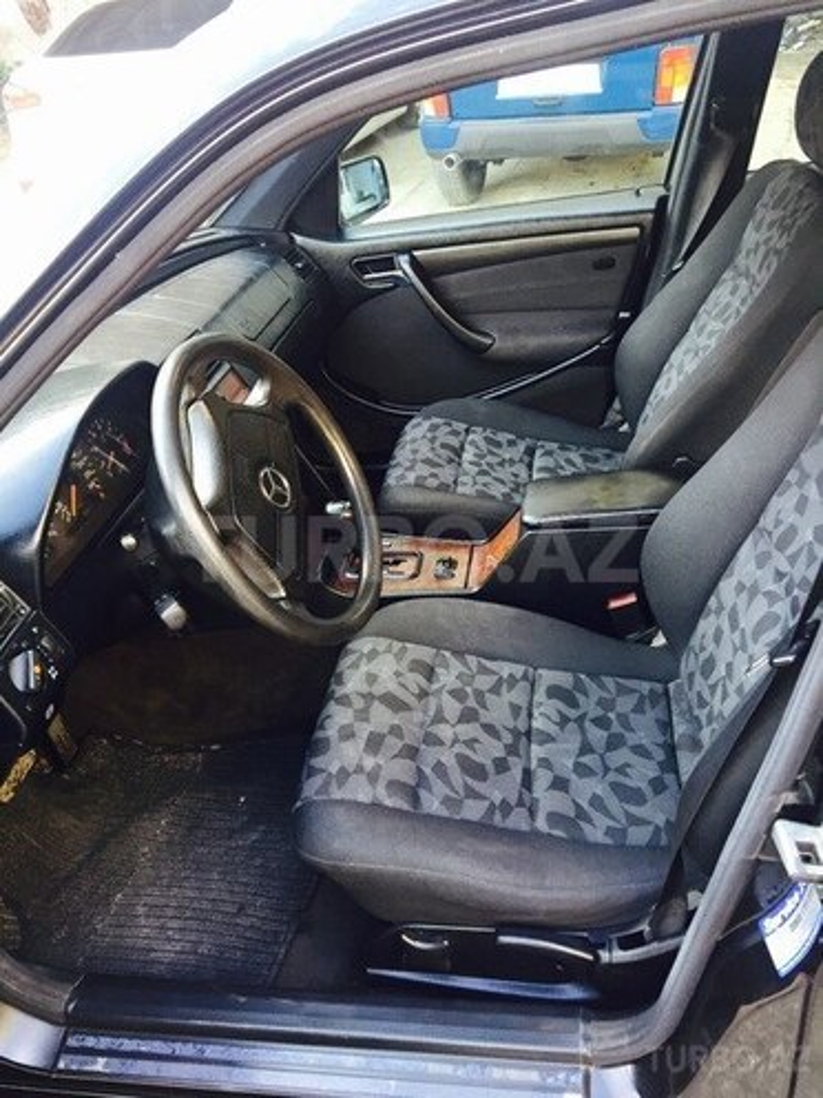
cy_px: 549
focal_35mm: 29
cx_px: 412
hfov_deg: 48.2
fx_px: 919
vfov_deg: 61.7
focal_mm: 4.15
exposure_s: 1/33
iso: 64
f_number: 2.2
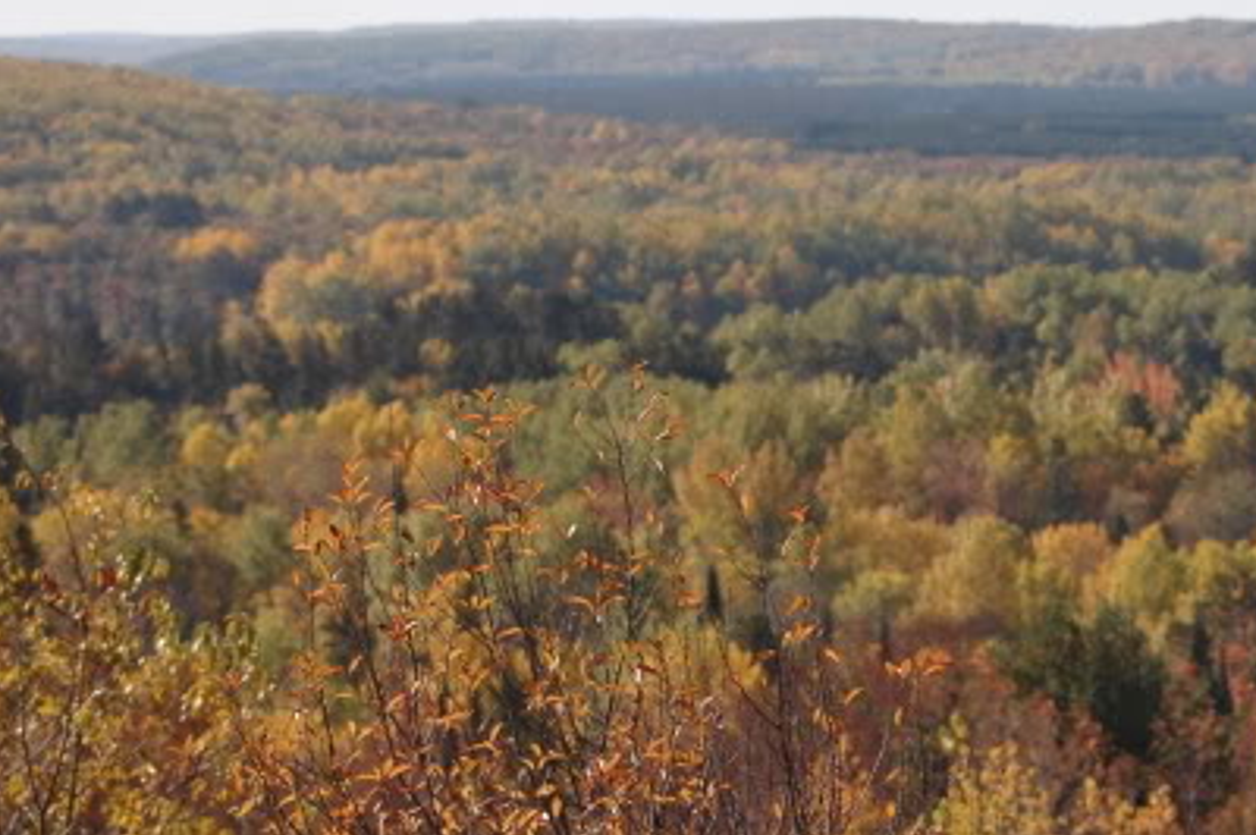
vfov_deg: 6.5
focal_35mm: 210
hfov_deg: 9.7
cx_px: 1195
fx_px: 7320
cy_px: 344
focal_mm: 70
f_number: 4.5
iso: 220
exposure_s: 1/500
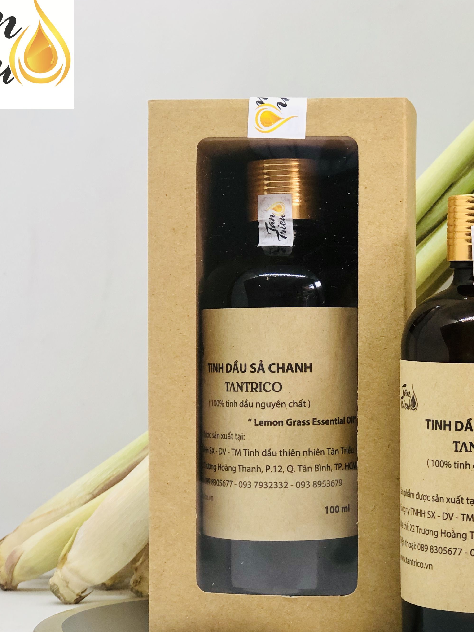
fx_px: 1570
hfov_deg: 17.1
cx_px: 356
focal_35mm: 86
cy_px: 325
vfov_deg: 22.8
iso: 40
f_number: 2.8
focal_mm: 6.6
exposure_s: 1/34
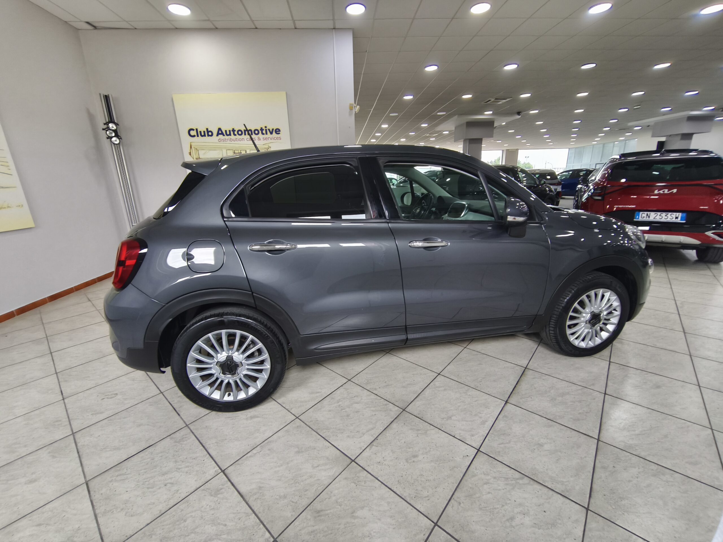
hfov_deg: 98.2
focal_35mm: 15
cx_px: 362
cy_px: 271
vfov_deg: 81.7
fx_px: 313
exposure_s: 1/33.3
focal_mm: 1.91
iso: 400
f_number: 2.2
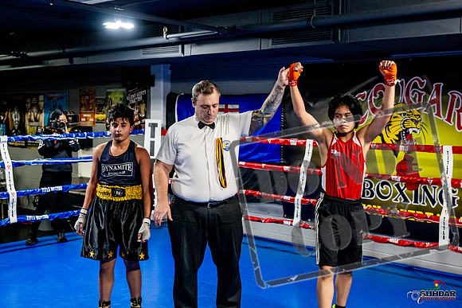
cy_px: 154
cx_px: 231
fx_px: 552
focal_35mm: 43
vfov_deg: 31.2
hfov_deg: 45.4
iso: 5000
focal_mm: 29
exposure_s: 1/800
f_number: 2.8
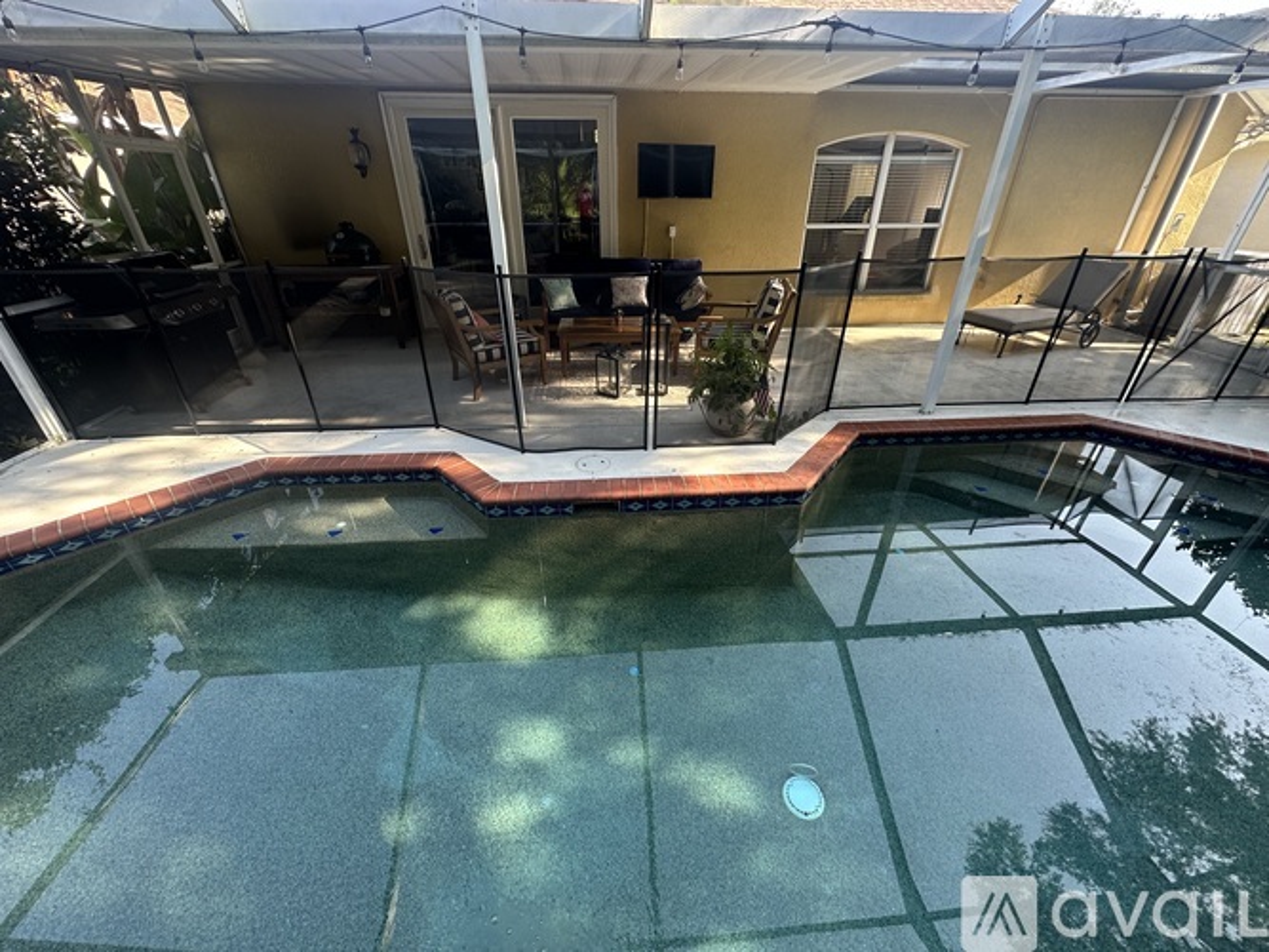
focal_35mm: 14
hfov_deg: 102.1
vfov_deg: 85.7
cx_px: 634
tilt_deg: -28.8
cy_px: 476
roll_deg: -0.8
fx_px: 513
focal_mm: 2.22
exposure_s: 1/99
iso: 64
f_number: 2.2
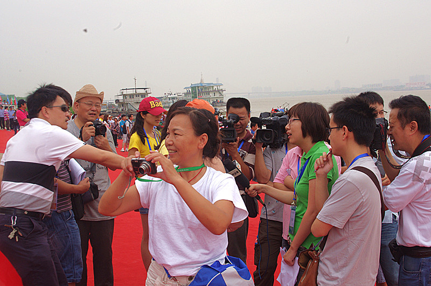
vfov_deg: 31.8
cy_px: 143
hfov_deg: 46.5
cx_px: 216
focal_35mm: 42
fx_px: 502
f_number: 14
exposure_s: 1/125
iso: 200
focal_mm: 28.13
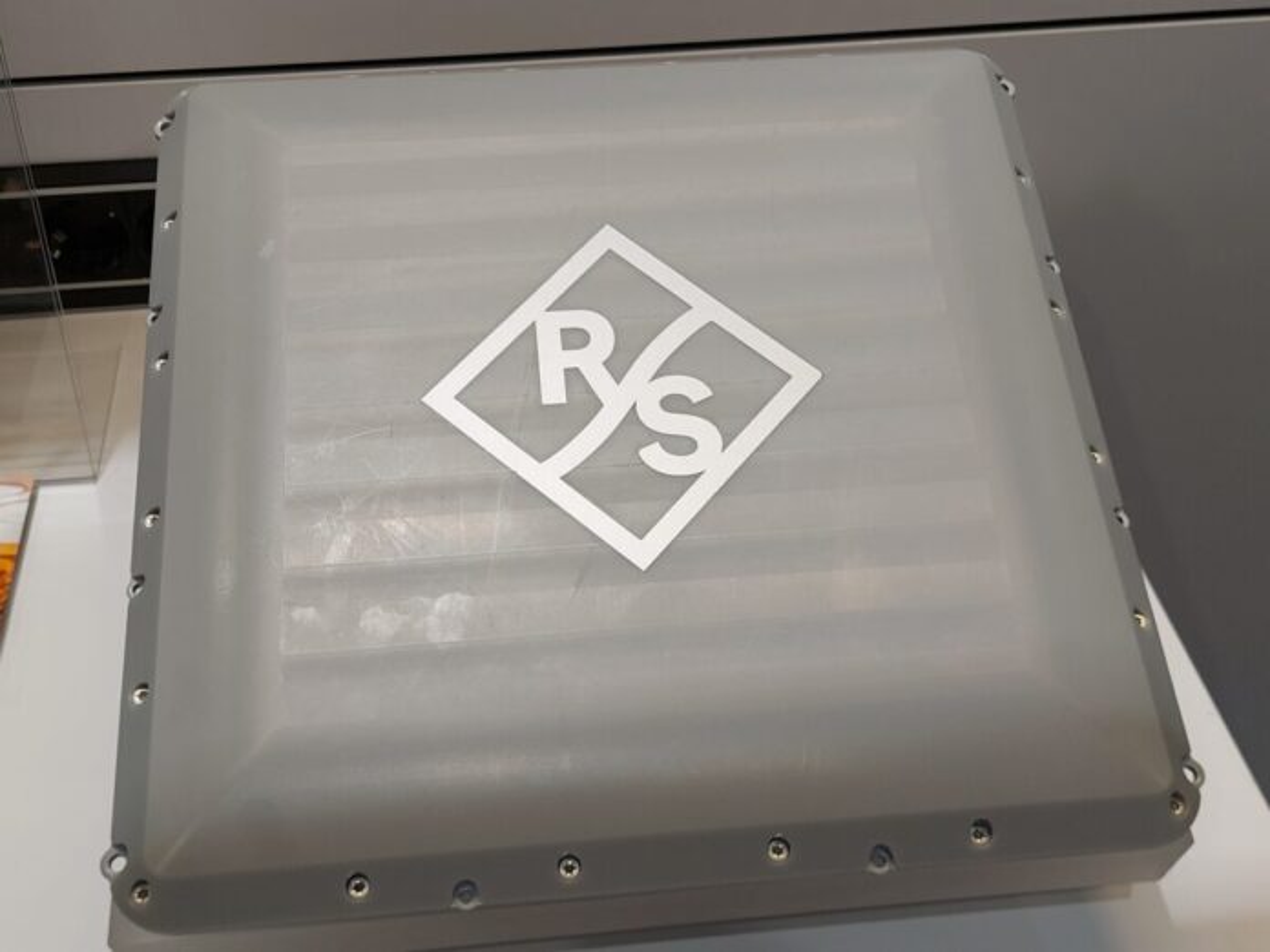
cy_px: 476
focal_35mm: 25
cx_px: 635
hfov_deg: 69.4
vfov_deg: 54.9
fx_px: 917
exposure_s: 1/203
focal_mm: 5.23
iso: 40
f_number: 1.8
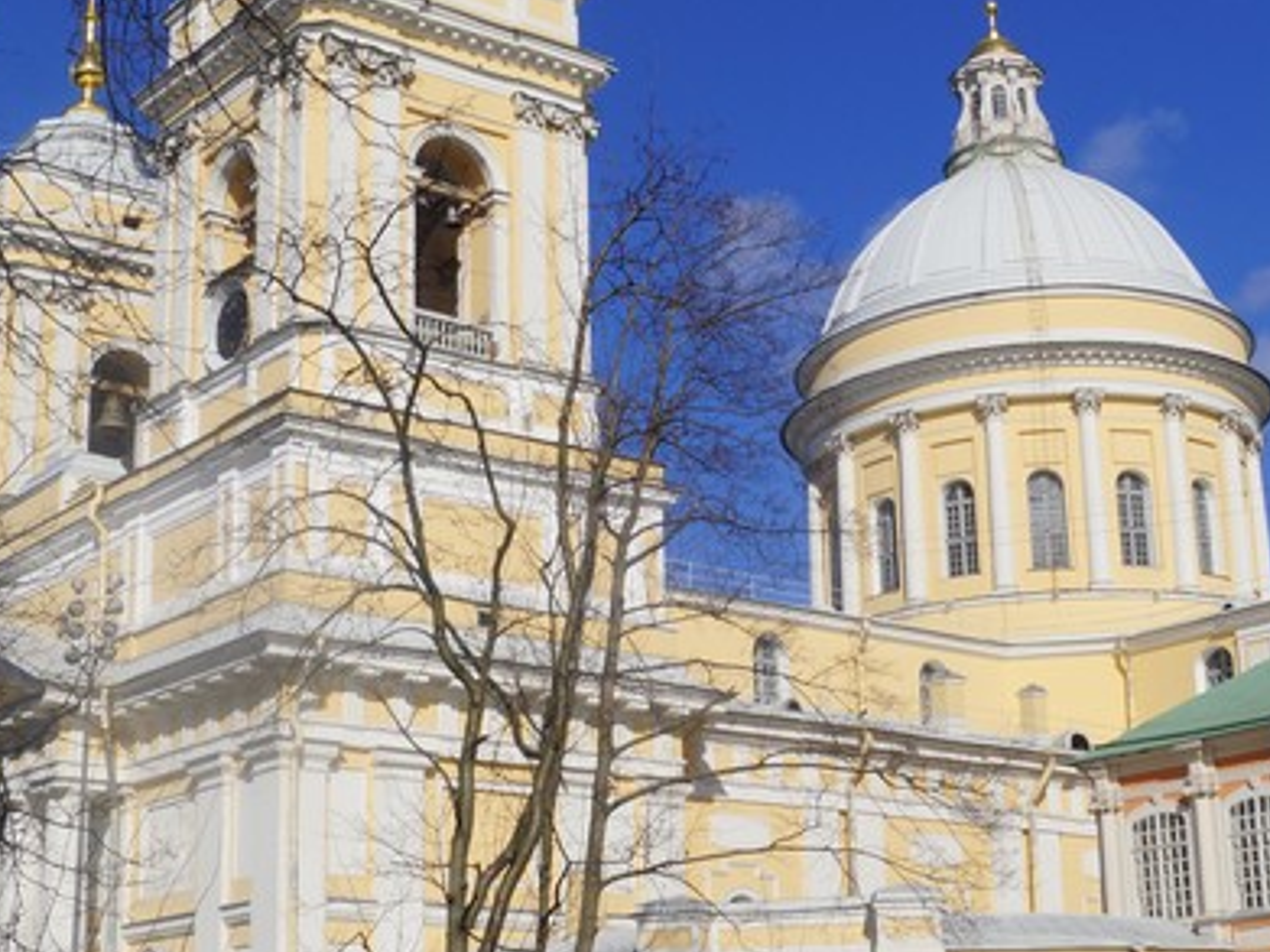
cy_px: 481
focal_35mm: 59
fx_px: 2164
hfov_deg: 32.7
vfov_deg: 24.8
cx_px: 581
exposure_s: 1/400
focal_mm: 20
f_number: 13
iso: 100
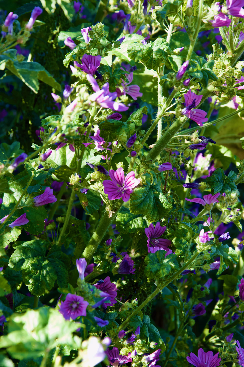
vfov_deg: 13.1
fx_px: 1604
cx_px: 122
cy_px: 184
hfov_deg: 8.7
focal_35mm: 158
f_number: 9
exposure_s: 1/125
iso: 500
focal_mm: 105
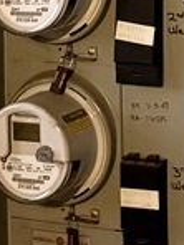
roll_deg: +0.9
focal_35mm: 190
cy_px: -179
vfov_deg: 9.9
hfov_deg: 7.8
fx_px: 1347
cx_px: 156
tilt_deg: -0.3
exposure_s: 1/24
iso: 800
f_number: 1.6
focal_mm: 5.96
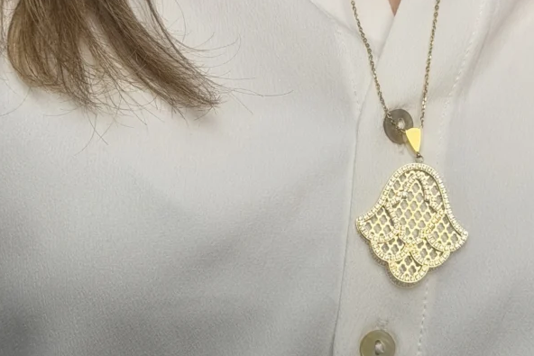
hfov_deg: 22.5
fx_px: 1335
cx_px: 349
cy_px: 29
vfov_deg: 15.0
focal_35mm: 90
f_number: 1.78
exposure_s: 1/657
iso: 80
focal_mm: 6.76
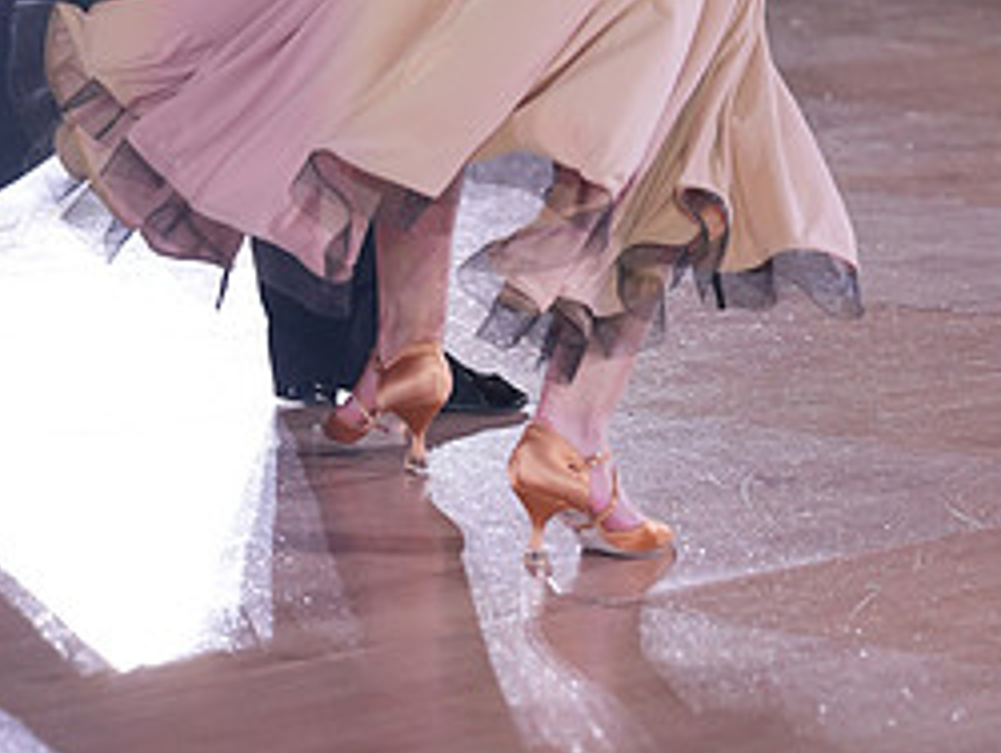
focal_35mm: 252
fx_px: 7294
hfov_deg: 7.9
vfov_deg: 5.9
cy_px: -292
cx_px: 438
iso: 1600
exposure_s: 1/400
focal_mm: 113
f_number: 4
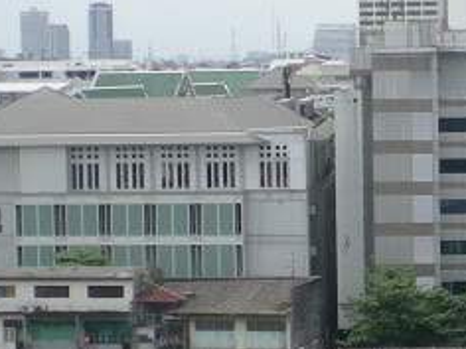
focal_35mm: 165
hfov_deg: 11.8
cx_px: 511
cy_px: 268
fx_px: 2221
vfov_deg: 9.0
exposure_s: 1/369
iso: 50
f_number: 4.6
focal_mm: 6.3
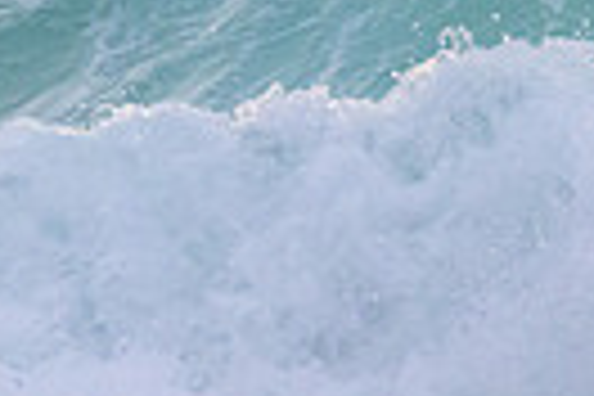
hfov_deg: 0.6
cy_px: -178
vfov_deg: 0.4
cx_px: 747
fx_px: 58075
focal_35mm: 3520
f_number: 11
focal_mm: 800
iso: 8000
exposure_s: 1/2000
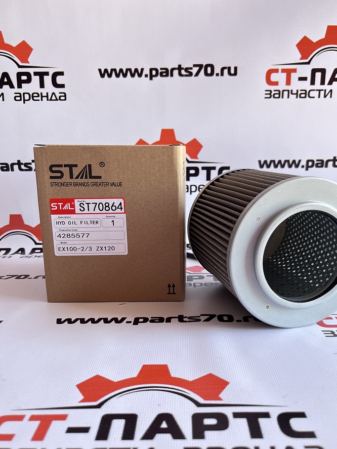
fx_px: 389
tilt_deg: -15.7
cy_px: 238
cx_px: 184
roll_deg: +1.5
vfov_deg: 59.9
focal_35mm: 30
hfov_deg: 46.8
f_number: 1.6
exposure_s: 1/120
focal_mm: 5.1
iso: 125
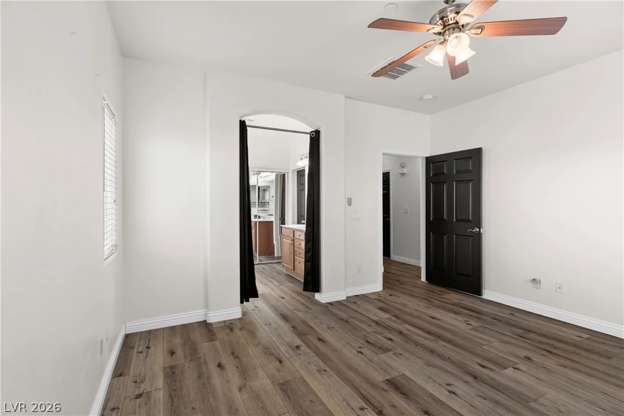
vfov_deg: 70.5
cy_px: 208
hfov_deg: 93.3
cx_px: 312
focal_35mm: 17
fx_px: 295
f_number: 8
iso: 400
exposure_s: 1/10
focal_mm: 17
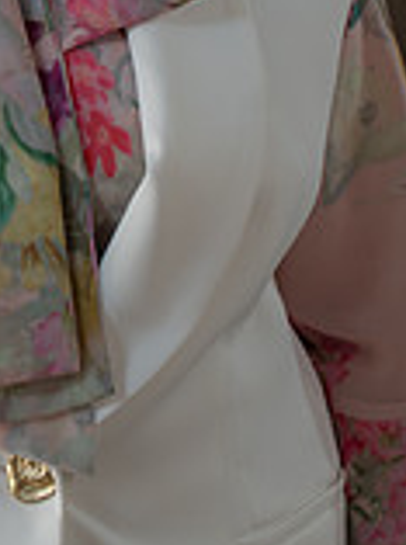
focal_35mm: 290
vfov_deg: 6.8
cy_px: -181
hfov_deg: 5.1
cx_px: -97
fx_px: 4554
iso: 400
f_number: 4.5
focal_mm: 105
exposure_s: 1/100
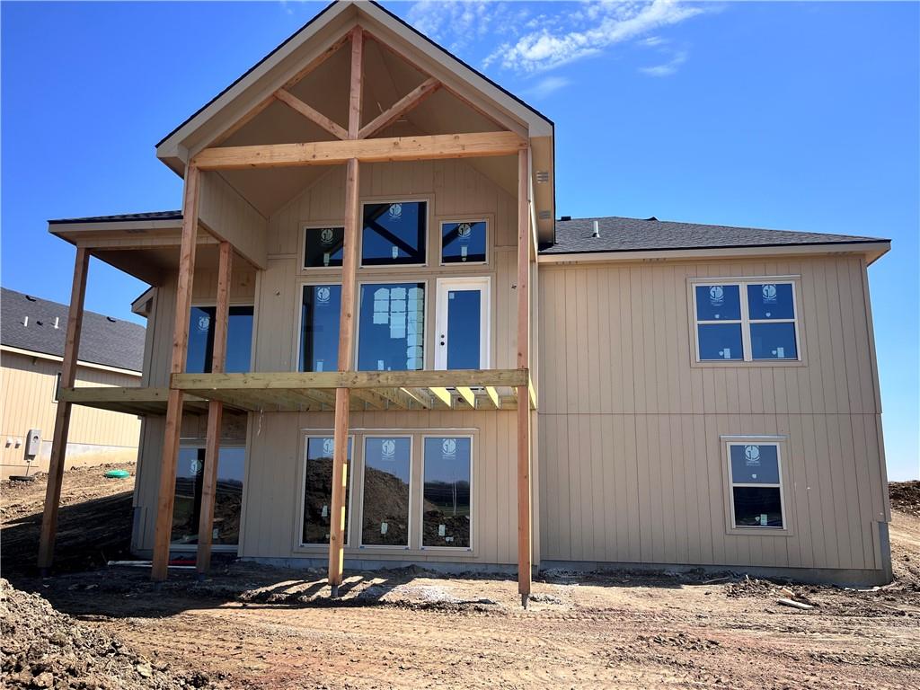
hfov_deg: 67.3
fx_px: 691
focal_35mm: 26
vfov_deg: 53.1
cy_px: 345
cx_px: 460
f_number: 1.6
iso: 50
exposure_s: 1/2062
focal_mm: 5.1
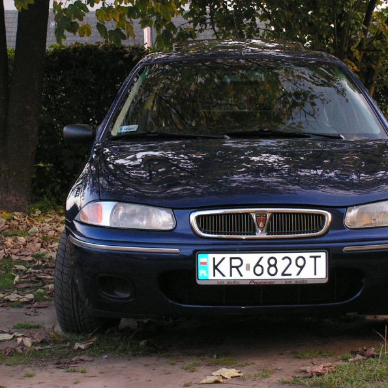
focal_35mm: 88
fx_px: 1116
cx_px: 241
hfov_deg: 19.7
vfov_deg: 19.7
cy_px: 193
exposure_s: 1/80
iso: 200
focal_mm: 12.4
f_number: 3.3
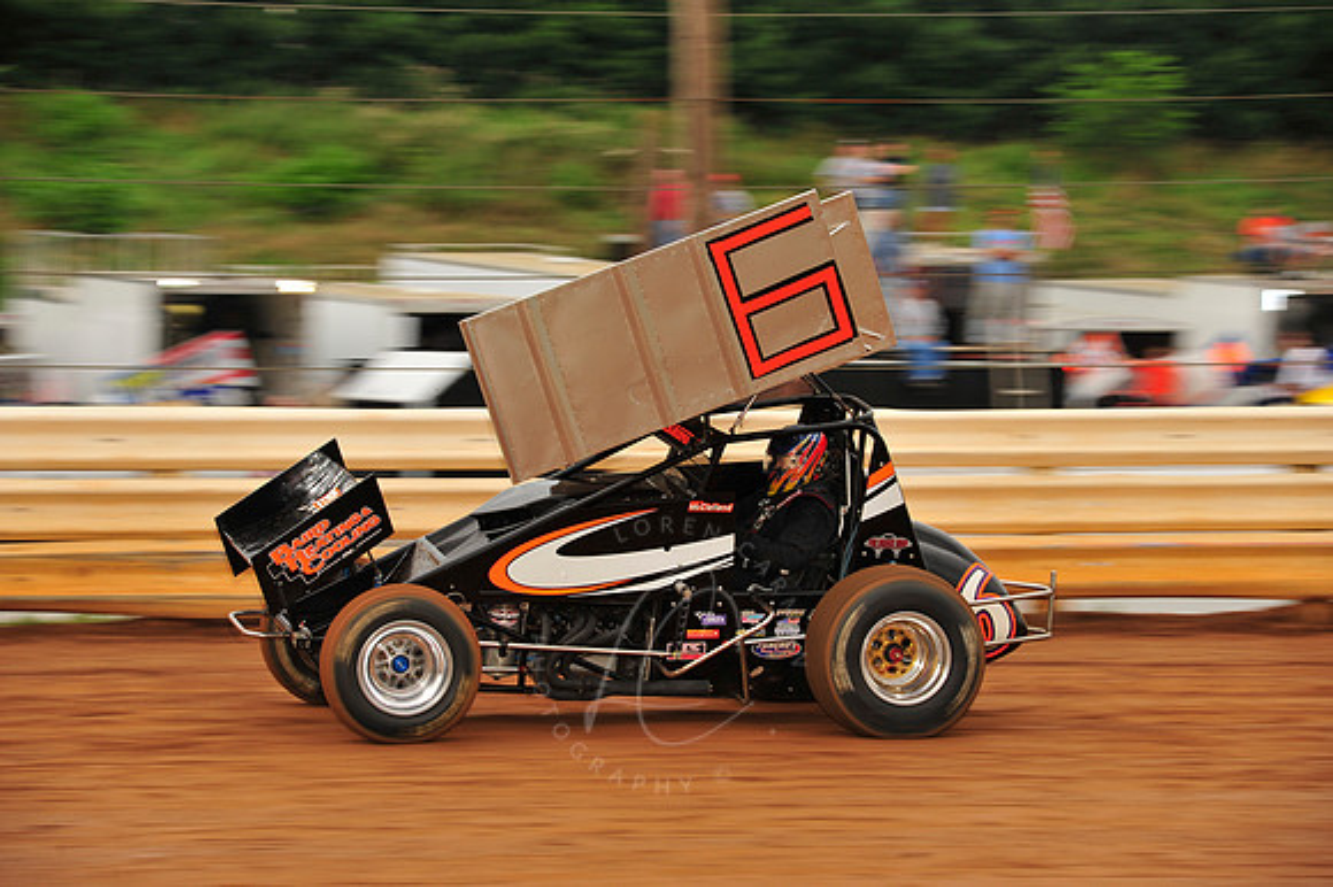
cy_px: 444
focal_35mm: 155
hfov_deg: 13.3
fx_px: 5736
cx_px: 666
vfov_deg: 8.8
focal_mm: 155
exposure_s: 1/320
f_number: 8
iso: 500
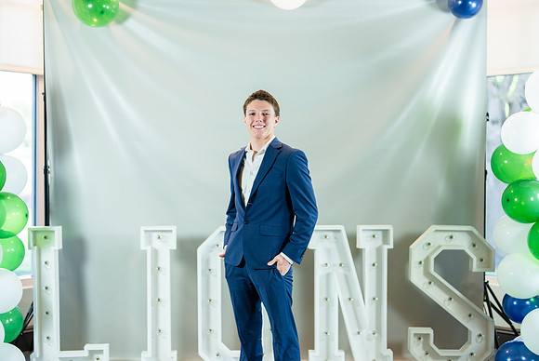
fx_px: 761
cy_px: 180
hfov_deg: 39.0
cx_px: 271
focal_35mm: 51
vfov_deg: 26.7
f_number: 1.2
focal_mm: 50
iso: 640
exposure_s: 1/320
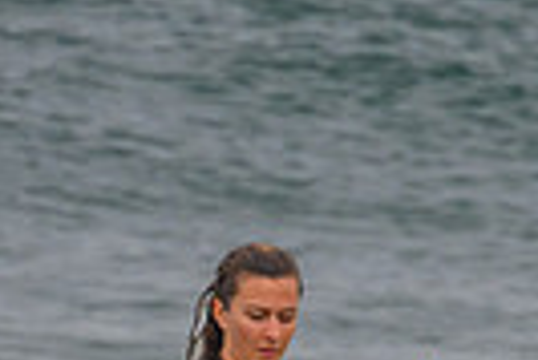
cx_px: 259
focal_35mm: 3477
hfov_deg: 0.6
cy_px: 771
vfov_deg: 0.4
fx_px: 52018
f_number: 11
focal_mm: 800
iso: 1400
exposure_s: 1/2000
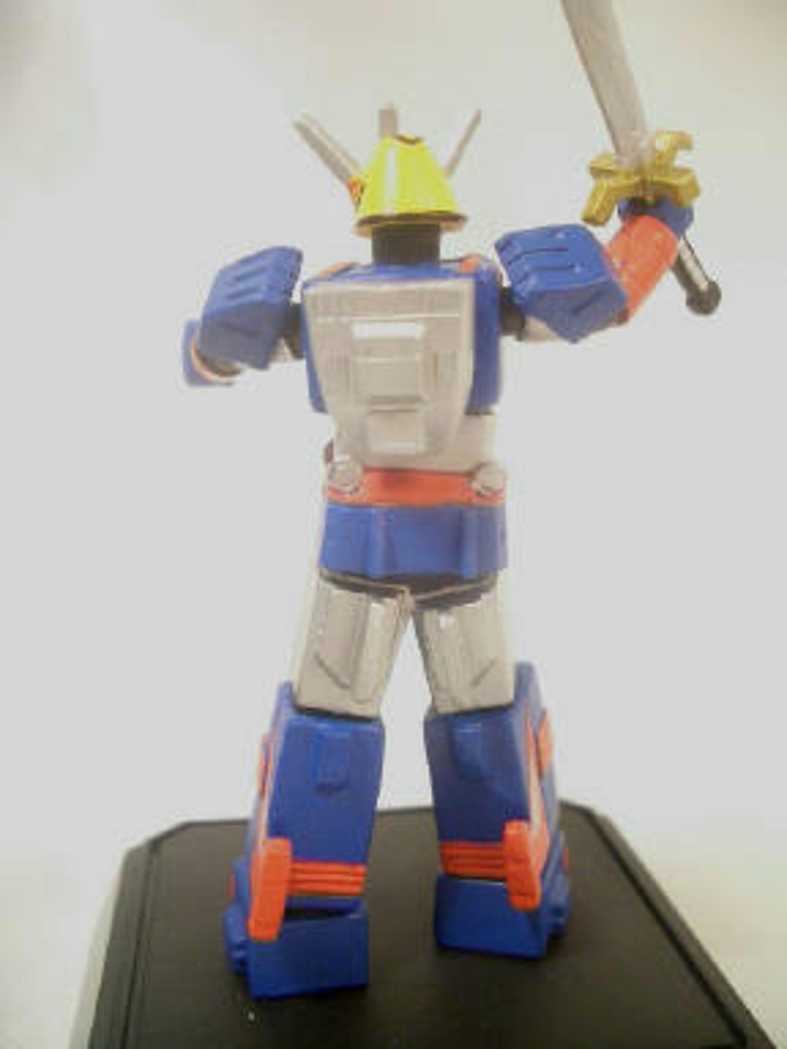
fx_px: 1061
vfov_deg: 52.6
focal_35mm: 35
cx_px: 394
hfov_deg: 40.7
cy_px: 524
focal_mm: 5.8
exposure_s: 1/80
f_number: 2.6
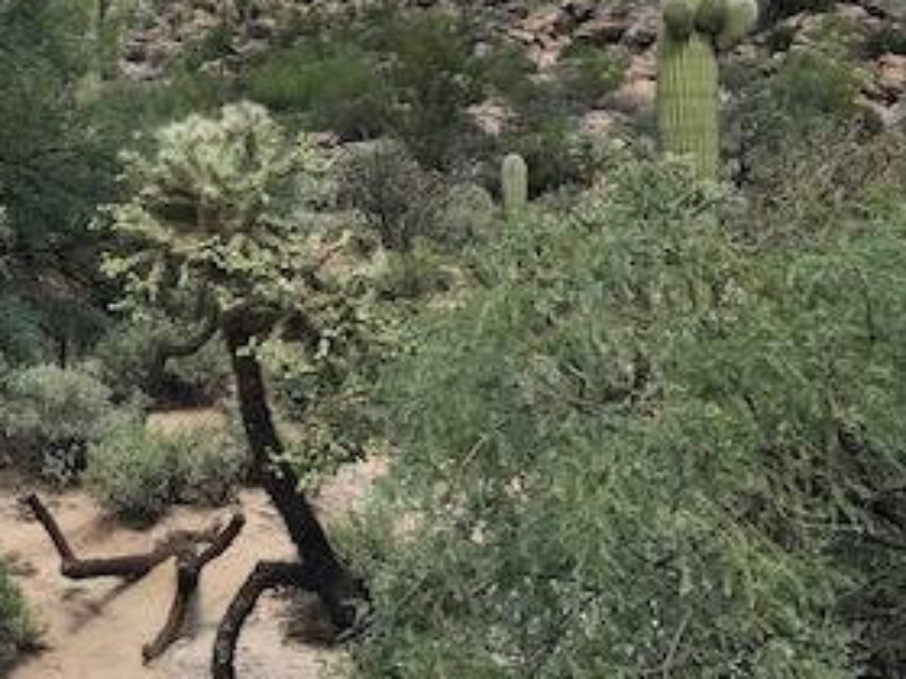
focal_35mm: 64
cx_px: 246
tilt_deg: +4.4
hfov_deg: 29.9
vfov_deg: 22.4
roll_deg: -2.4
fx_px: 1675
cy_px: 81
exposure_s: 1/1742
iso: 20
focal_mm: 3.99
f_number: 1.8
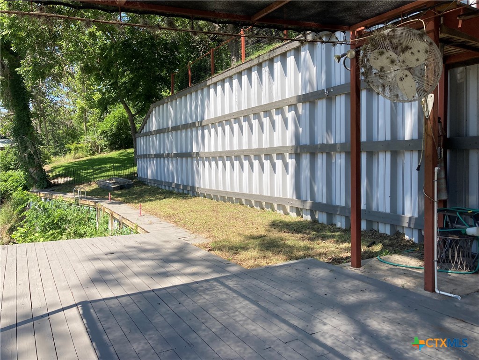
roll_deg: -0.2
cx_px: 240
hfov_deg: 63.4
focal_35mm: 28
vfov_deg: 49.7
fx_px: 387
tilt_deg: -2.1
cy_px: 180
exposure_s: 1/972
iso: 20
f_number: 1.8
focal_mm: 3.99
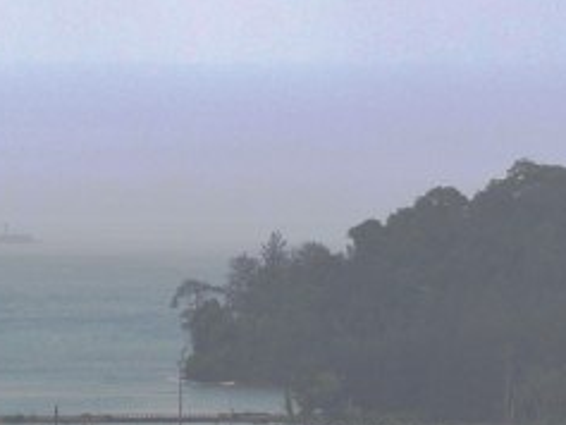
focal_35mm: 735
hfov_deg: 2.7
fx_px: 12024
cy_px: 341
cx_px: -301
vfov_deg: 2.0
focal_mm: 30.5
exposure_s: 1/200
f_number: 5.2
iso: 100
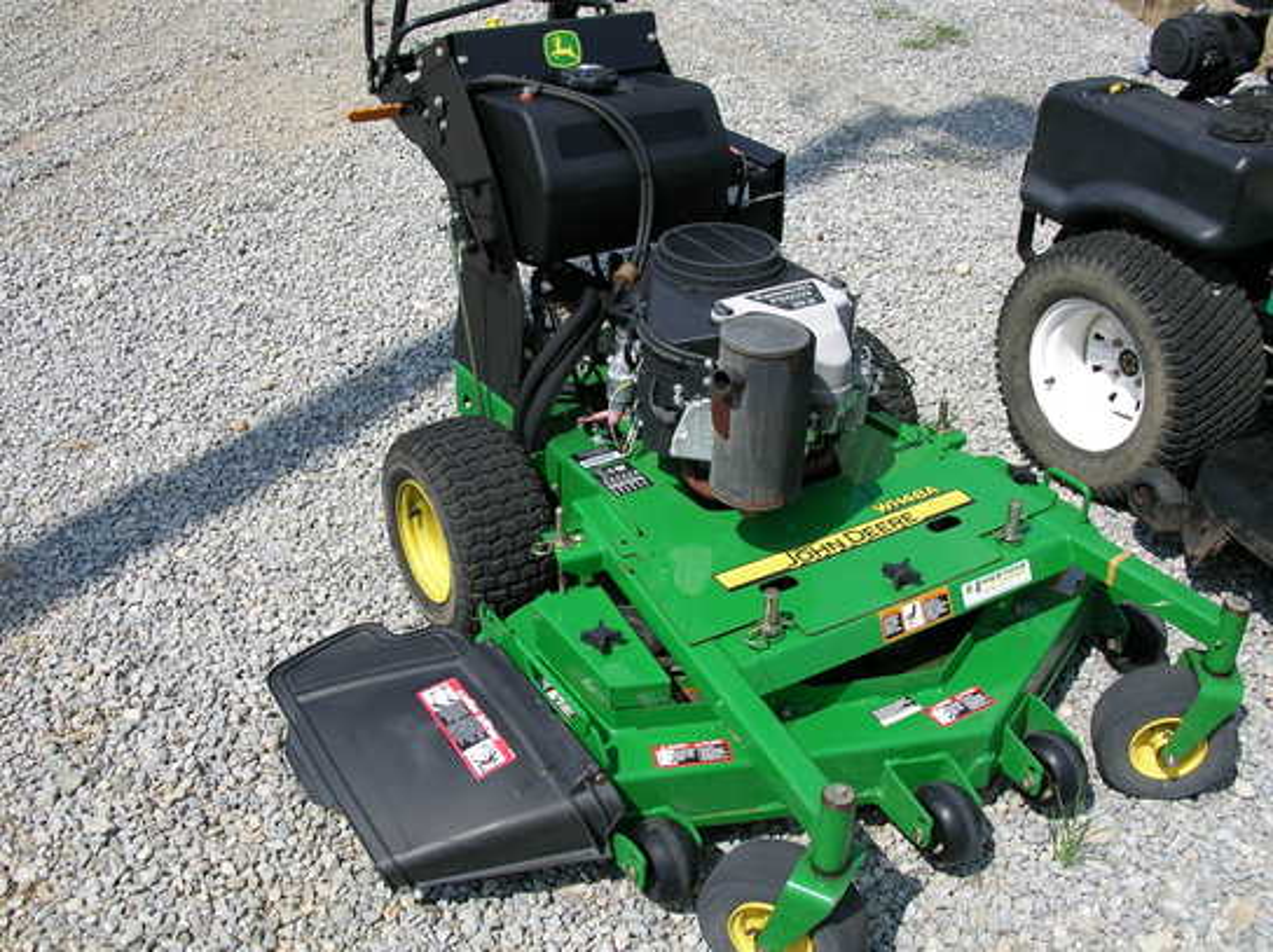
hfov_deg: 51.4
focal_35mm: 36
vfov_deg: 39.6
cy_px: 476
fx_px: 1323
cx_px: 636
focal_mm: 6
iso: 50
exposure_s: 1/707
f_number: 3.7
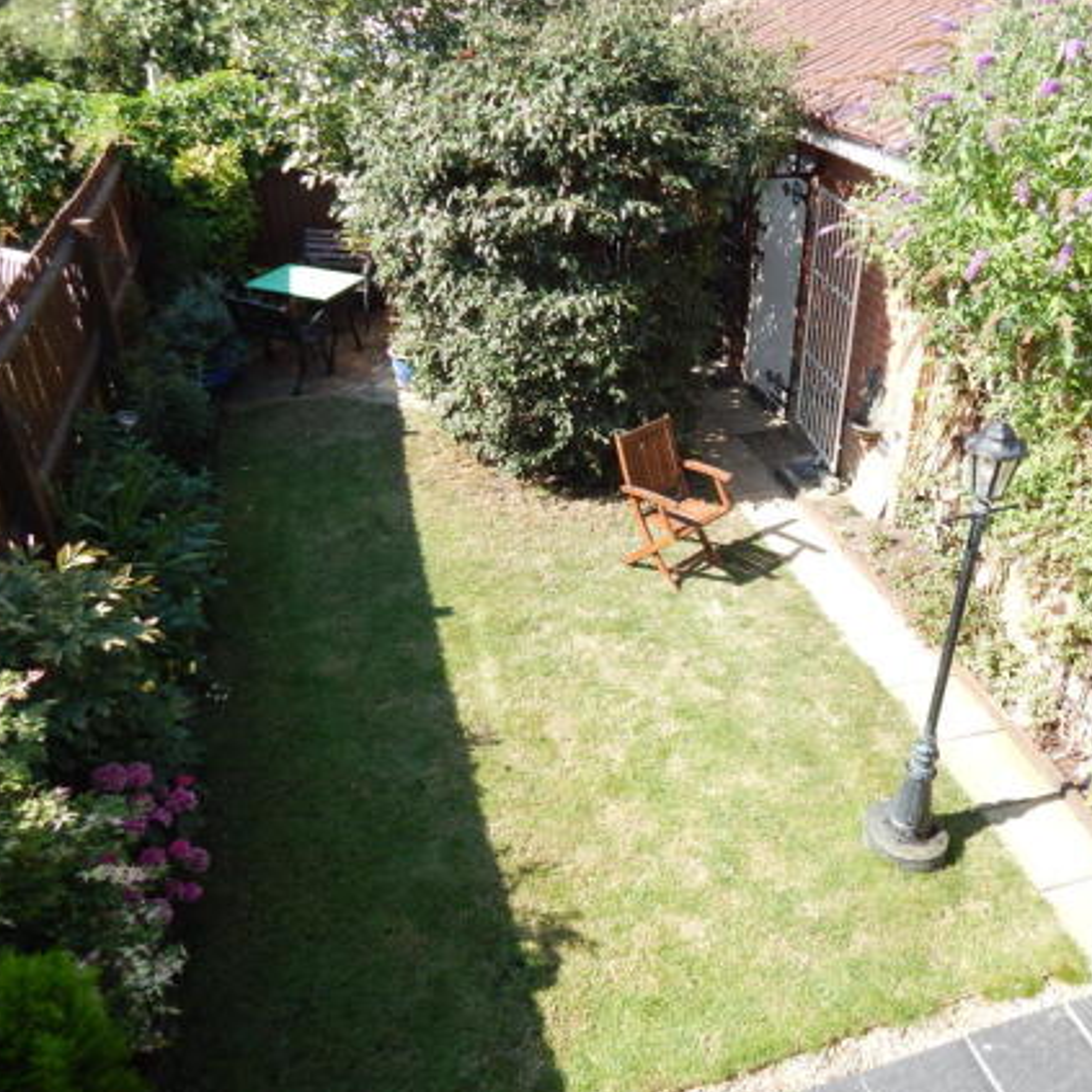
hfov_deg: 56.7
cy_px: 538
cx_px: 670
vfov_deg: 57.3
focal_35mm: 28
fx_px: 999
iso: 125
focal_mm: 4
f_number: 3
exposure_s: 1/400
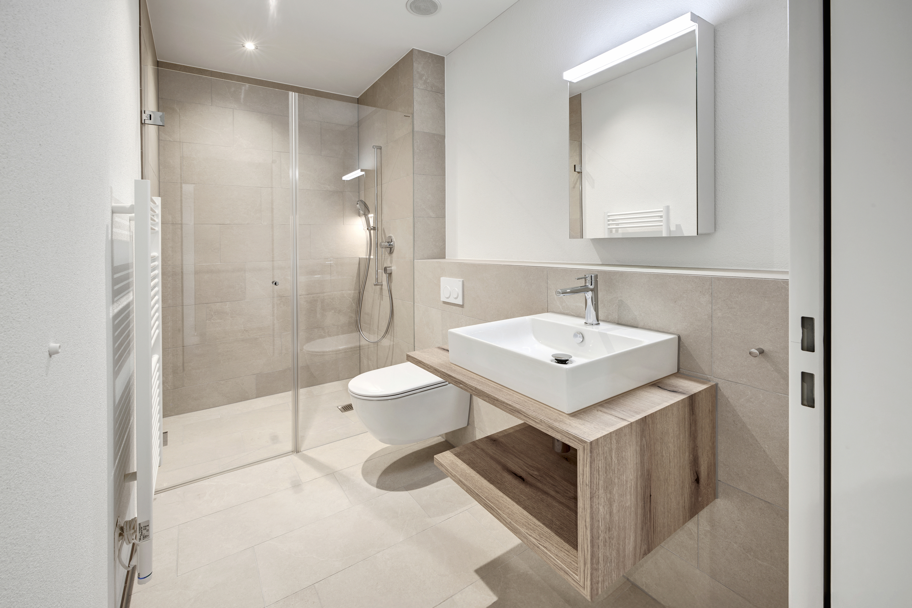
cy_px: 304
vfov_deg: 81.2
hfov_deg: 104.2
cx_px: 456
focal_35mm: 14
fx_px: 355
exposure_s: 1/2.5
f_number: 14
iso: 100
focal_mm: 14
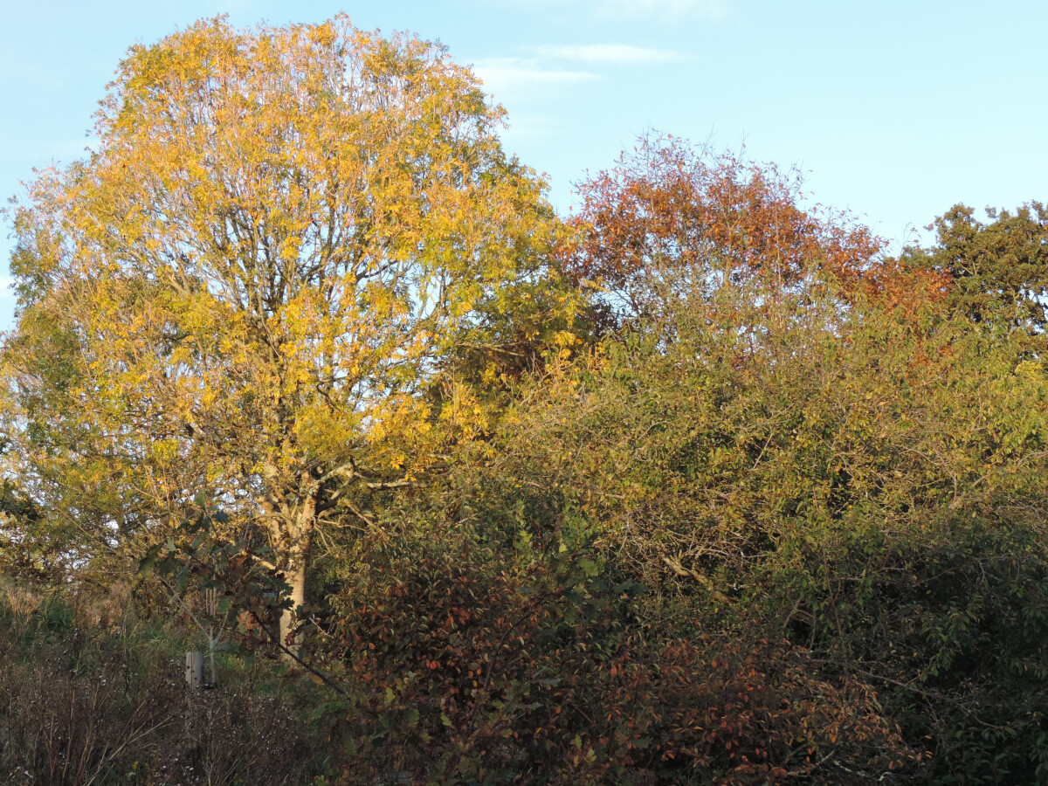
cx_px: 524
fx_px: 1817
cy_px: 393
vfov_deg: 24.4
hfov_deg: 32.2
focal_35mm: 60
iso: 400
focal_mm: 10.7
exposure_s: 1/400
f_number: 4.7
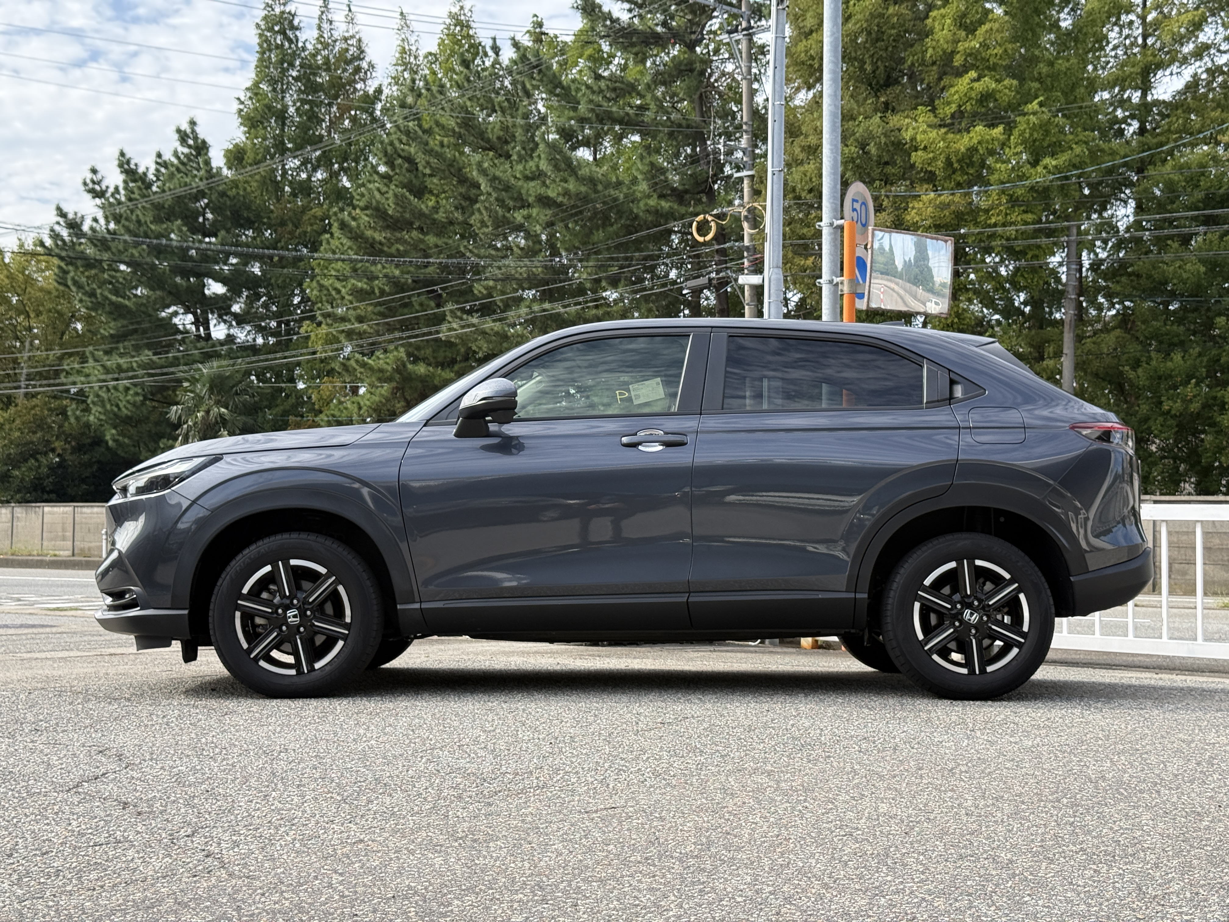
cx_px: 614
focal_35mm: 48
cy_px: 461
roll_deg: -0.3
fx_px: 1704
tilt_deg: +3.2
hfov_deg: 39.7
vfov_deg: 30.3
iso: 64
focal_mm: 6.76
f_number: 1.78
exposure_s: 1/1456
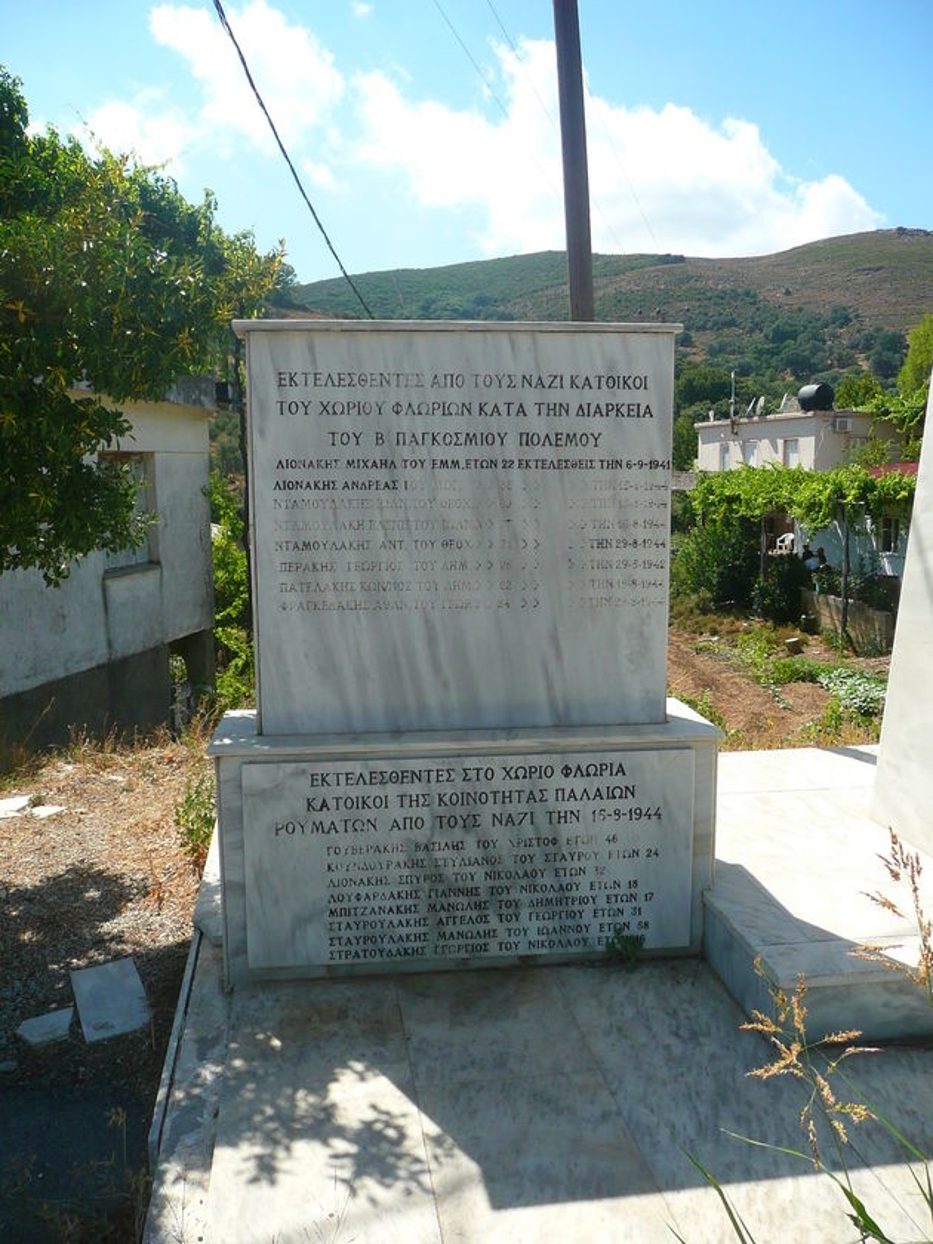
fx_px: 1006
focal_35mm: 28
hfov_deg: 49.7
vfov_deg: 63.4
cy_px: 622
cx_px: 466
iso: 100
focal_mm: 4.6
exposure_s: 1/800
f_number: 3.3
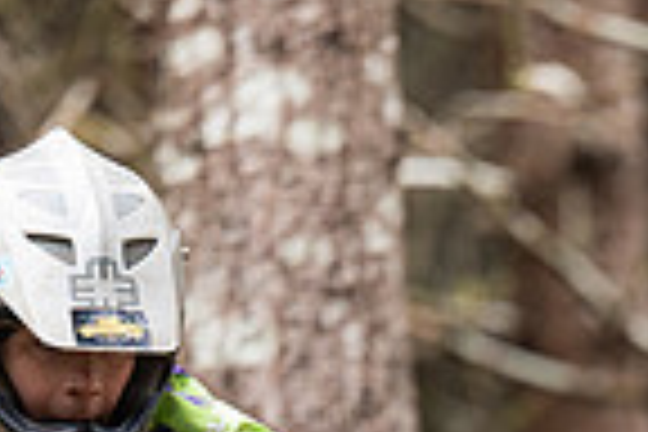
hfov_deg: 2.5
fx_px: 14543
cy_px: 846
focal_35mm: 808
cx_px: 806
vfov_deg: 1.7
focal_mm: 200
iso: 1000
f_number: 2.8
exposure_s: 1/1000
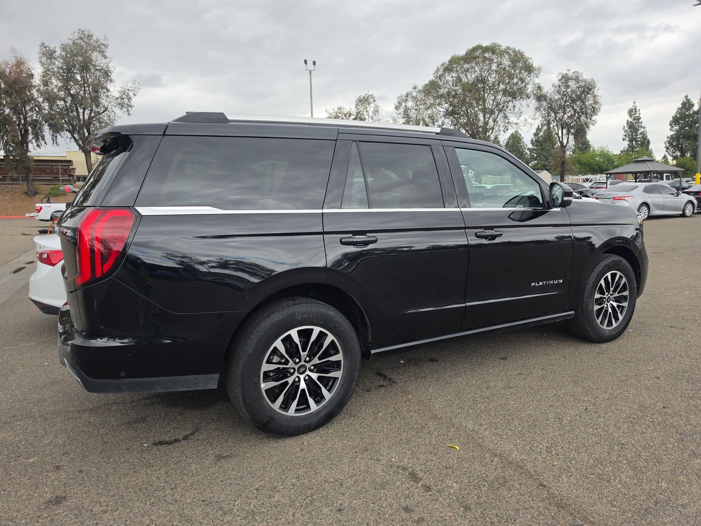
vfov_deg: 58.9
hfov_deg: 73.9
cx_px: 350
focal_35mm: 23
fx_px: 466
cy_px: 263
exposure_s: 1/2993
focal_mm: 6.5
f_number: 1.4
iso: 63
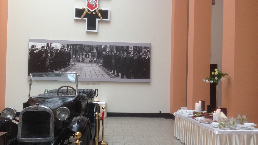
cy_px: 82
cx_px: 133
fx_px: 253
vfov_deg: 32.0
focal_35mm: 37
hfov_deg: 54.0
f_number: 2.4
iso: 64
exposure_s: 1/120
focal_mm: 4.13
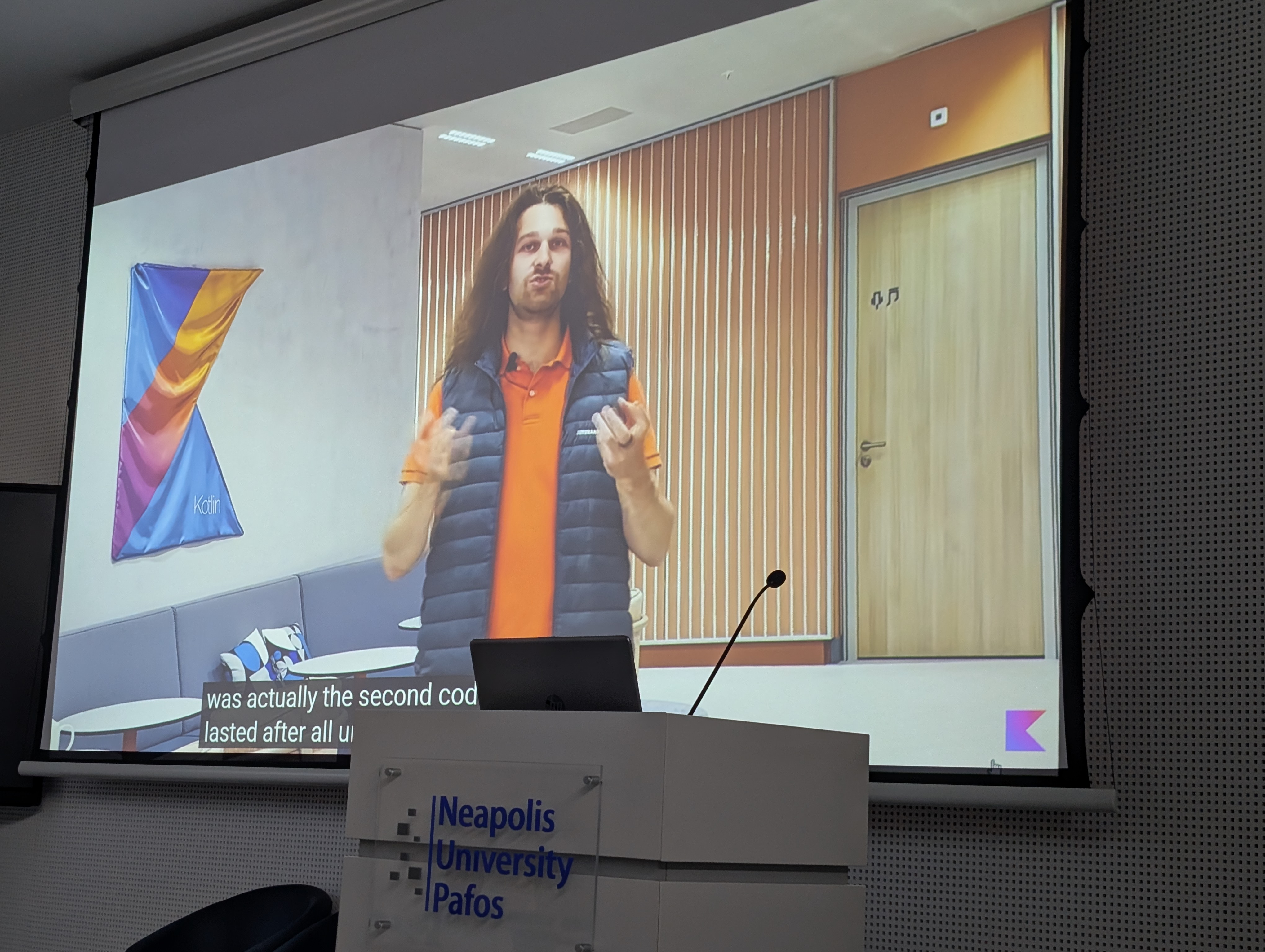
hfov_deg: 38.9
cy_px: 476
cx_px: 632
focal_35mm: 49
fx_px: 1793
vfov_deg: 29.7
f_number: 1.68
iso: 161
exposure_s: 1/84.4
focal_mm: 6.9
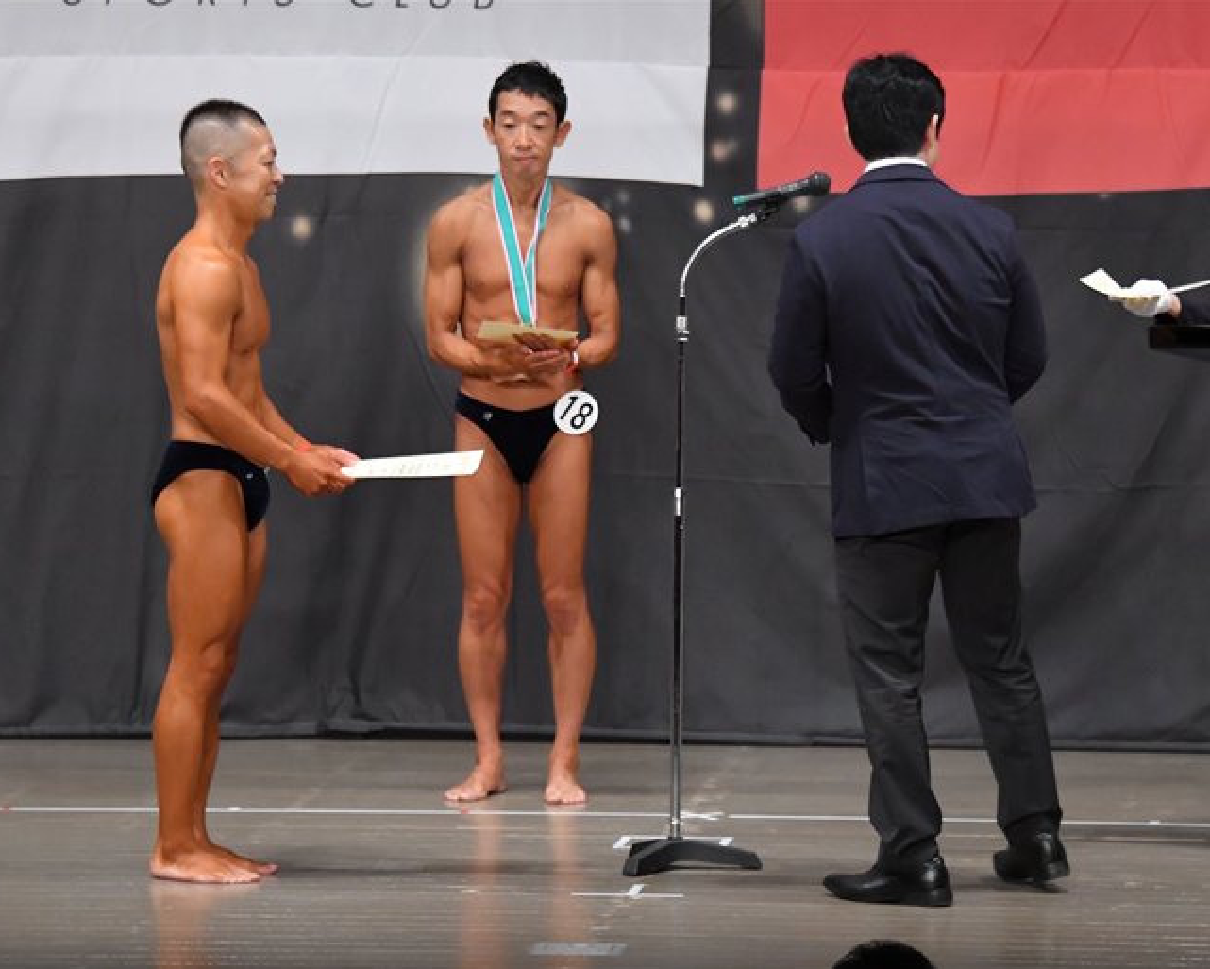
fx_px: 8202
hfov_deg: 8.4
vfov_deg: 6.8
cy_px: 485
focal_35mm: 229
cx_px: 590
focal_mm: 135
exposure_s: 1/400
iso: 5000
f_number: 5.6
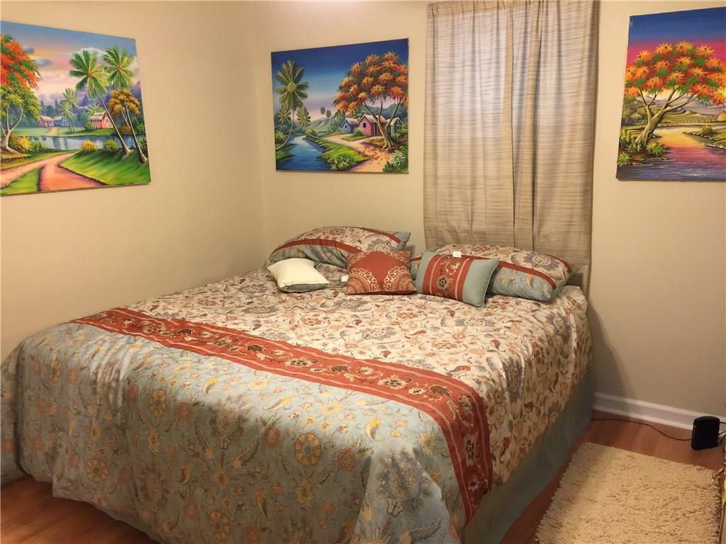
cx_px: 363
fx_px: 608
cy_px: 272
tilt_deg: -12.0
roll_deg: -0.7
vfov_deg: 48.2
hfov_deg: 61.7
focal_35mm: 29
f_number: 2.2
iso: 64
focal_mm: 4.15
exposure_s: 1/15
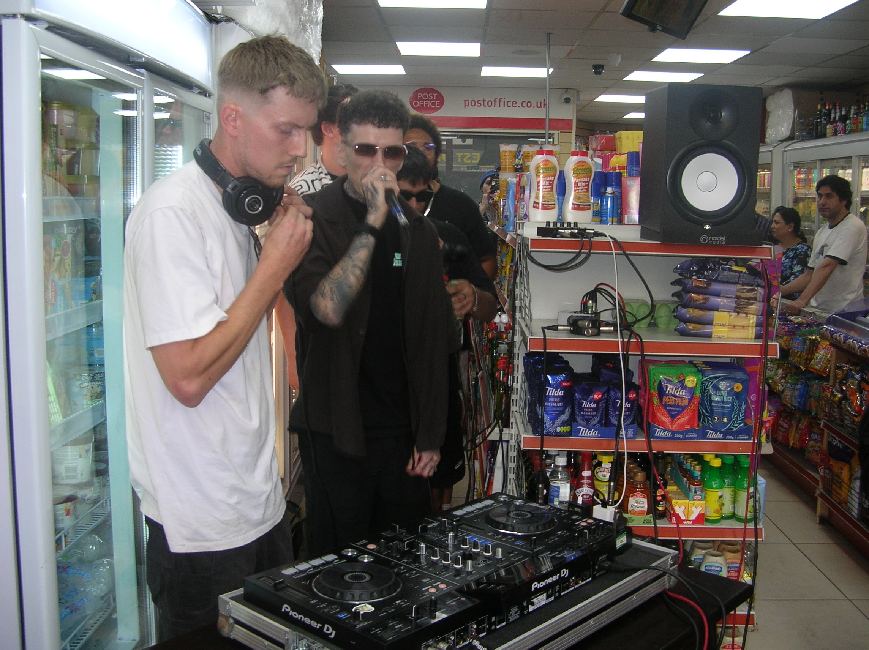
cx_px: 434
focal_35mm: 36
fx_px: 903
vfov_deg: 39.6
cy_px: 325
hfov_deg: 51.4
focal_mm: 6
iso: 50
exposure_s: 1/30
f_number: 2.7
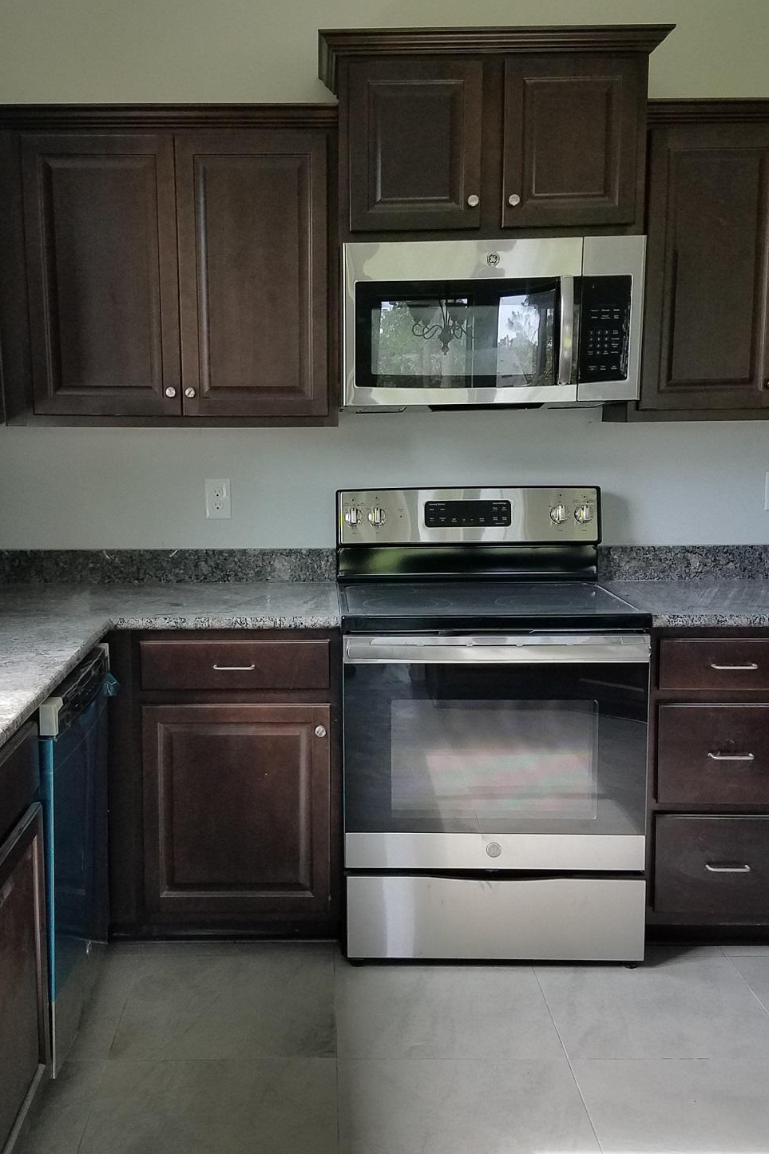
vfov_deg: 51.9
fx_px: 1186
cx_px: 296
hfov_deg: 35.8
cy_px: 588
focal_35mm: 37
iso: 64
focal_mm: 4.2
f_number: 1.7
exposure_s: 1/120
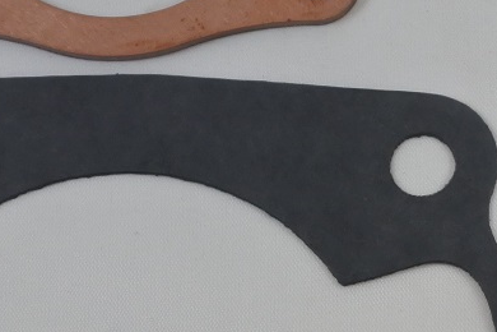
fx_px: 2167
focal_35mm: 157
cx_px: 485
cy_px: 228
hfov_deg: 12.9
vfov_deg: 8.7
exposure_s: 1/250
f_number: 4.5
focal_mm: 16.1
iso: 400
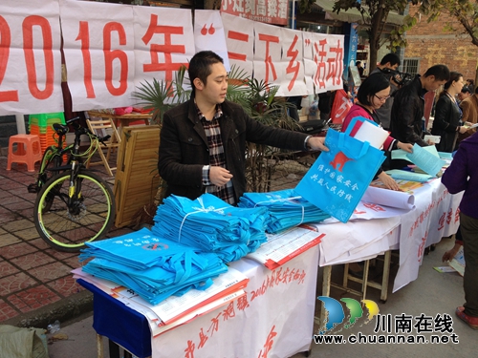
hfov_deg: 52.6
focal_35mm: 35
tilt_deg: -15.9
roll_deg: -0.8
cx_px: 239
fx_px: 483
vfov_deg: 40.7
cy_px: 179
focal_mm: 4.28
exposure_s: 1/215
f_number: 2.4
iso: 50
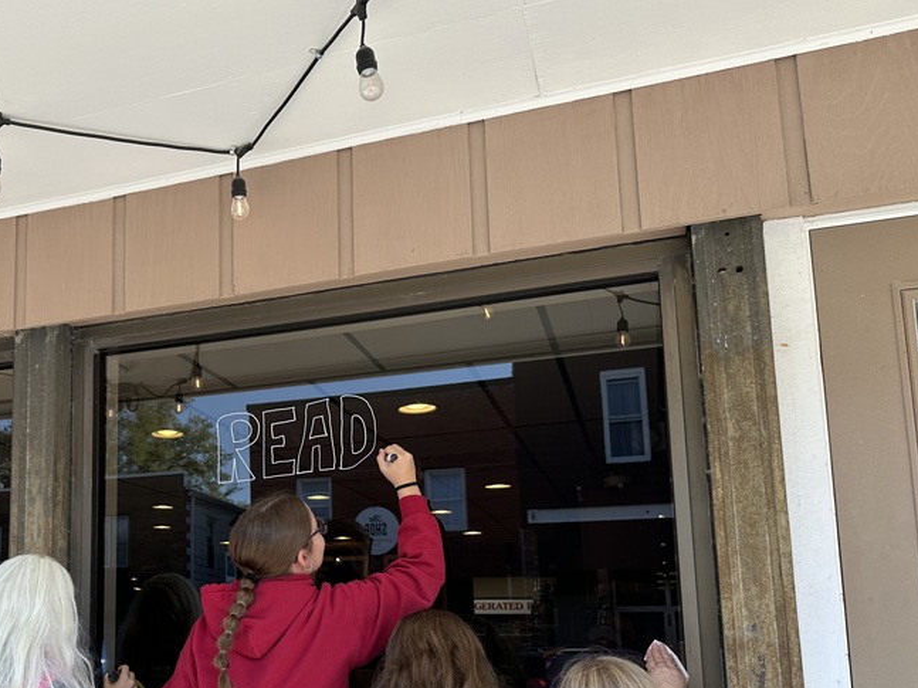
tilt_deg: +7.1
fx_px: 1008
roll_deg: -1.0
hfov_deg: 46.7
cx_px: 197
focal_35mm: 38
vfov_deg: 37.1
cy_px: 488
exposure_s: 1/773
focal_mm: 6.86
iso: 80
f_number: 1.78
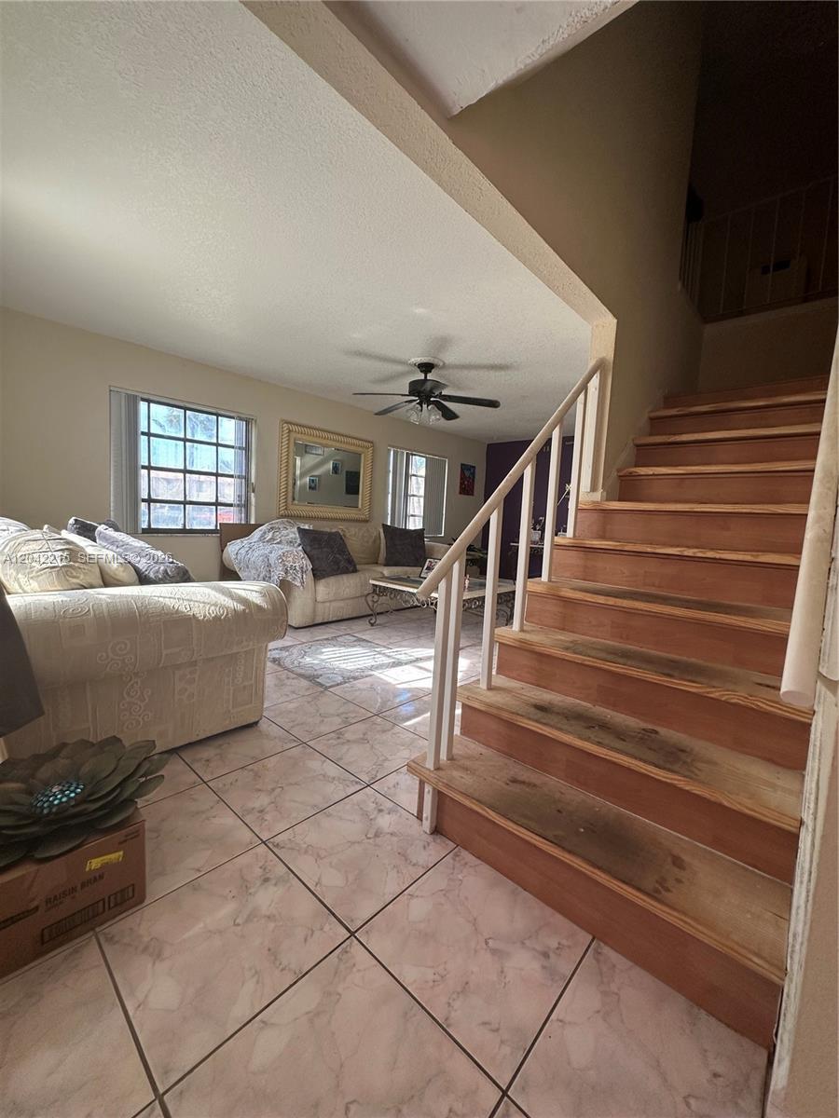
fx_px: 452
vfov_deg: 102.1
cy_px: 559
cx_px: 420
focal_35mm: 14
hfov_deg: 85.7
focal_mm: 2.22
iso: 125
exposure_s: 1/99
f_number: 2.2
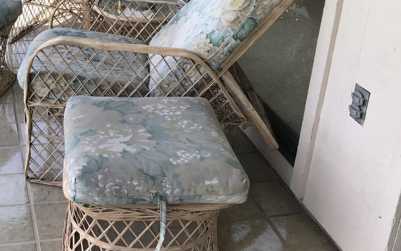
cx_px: 78
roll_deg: -1.0
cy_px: 18
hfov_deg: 36.2
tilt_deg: -20.0
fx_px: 590
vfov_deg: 23.3
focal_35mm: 54
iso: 20
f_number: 1.8
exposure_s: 1/371
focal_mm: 3.99
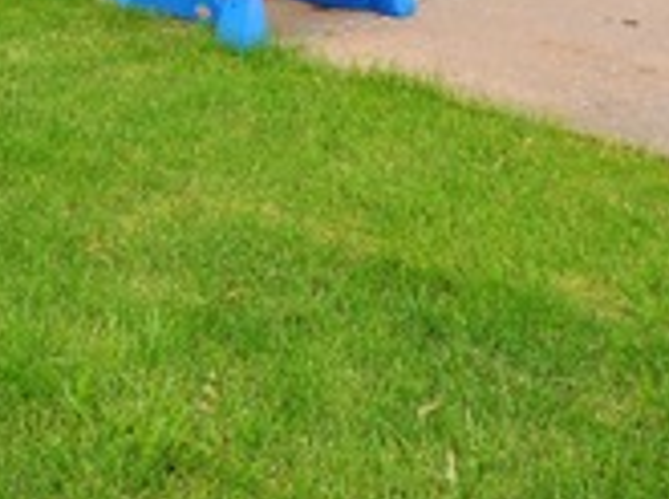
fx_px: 1080
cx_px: 101
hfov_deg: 33.1
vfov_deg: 21.9
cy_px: -233
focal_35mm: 56
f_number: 6.3
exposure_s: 1/160
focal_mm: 10
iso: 200
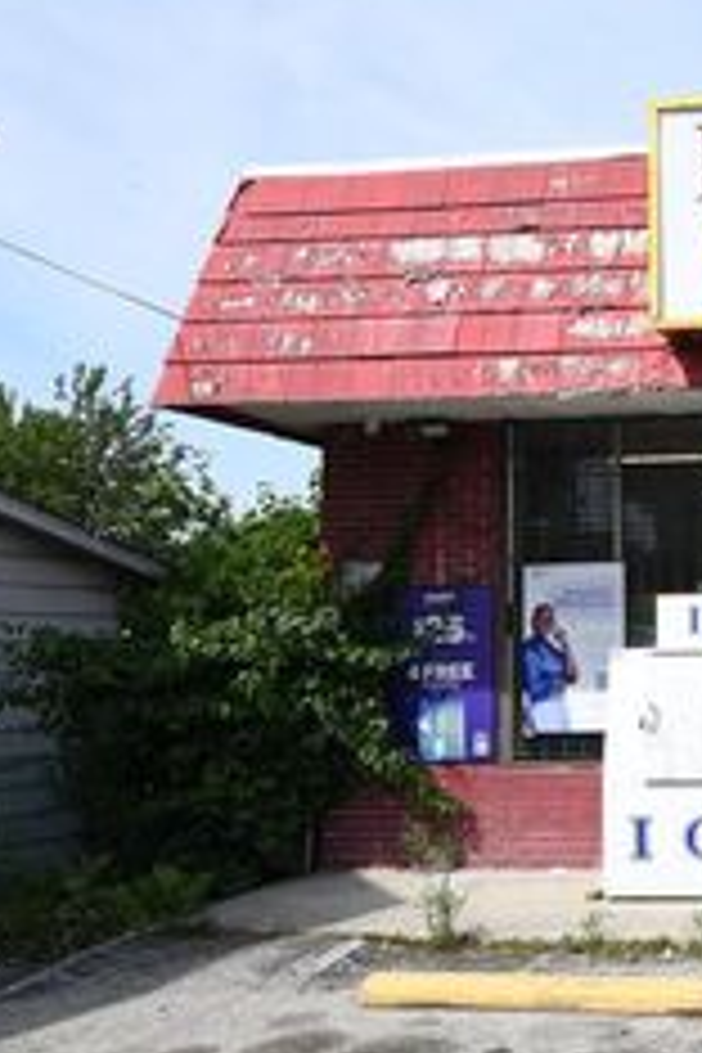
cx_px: 954
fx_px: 1375
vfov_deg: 41.9
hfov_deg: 24.4
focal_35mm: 47
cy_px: 542
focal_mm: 15
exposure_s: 1/500
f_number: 8
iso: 250
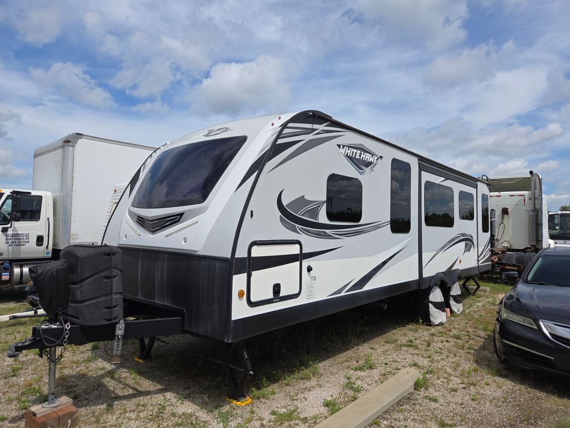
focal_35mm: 23
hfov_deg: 73.9
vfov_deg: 58.9
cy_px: 214
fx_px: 379
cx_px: 285
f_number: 1.8
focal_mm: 5.4
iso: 25
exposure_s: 1/2456
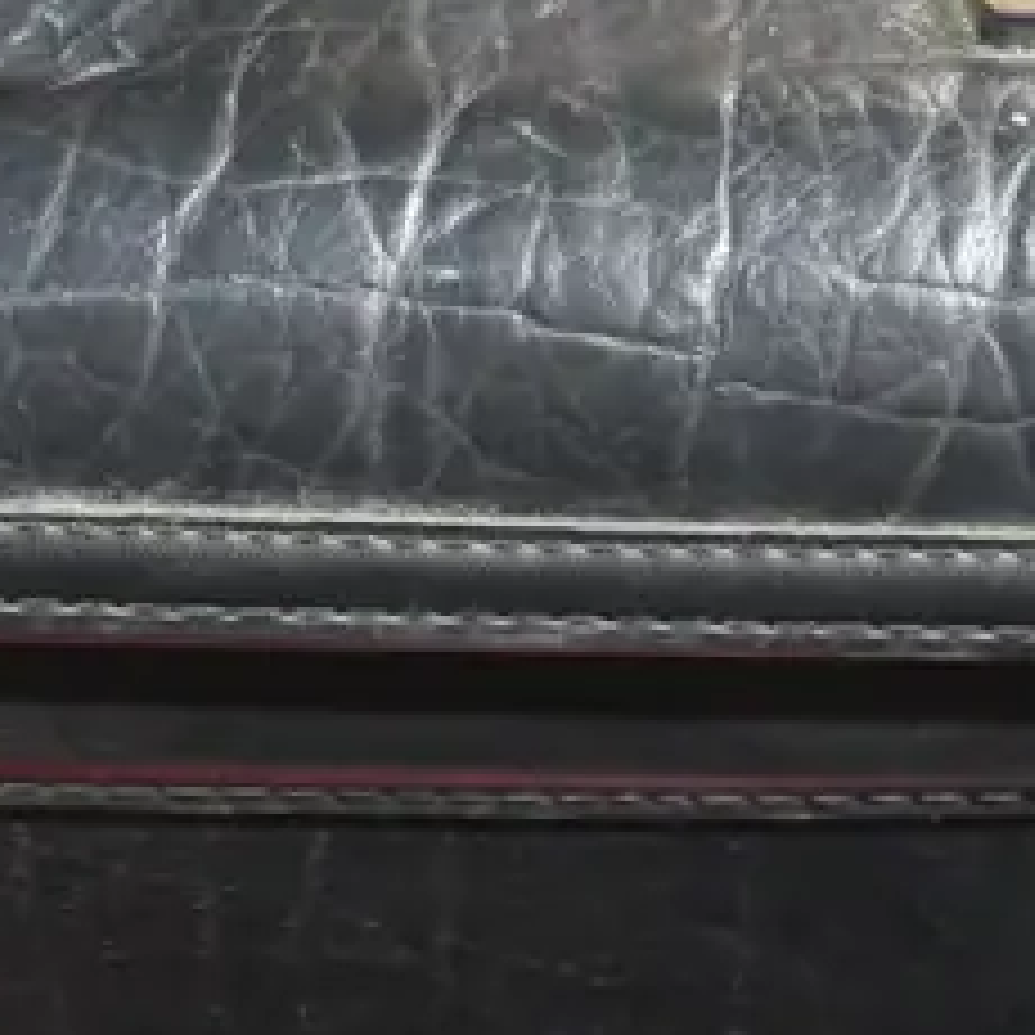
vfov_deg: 13.8
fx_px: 4262
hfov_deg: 13.4
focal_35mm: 126
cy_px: 254
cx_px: -279
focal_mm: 16
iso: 1600
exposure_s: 1/60
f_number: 3.6
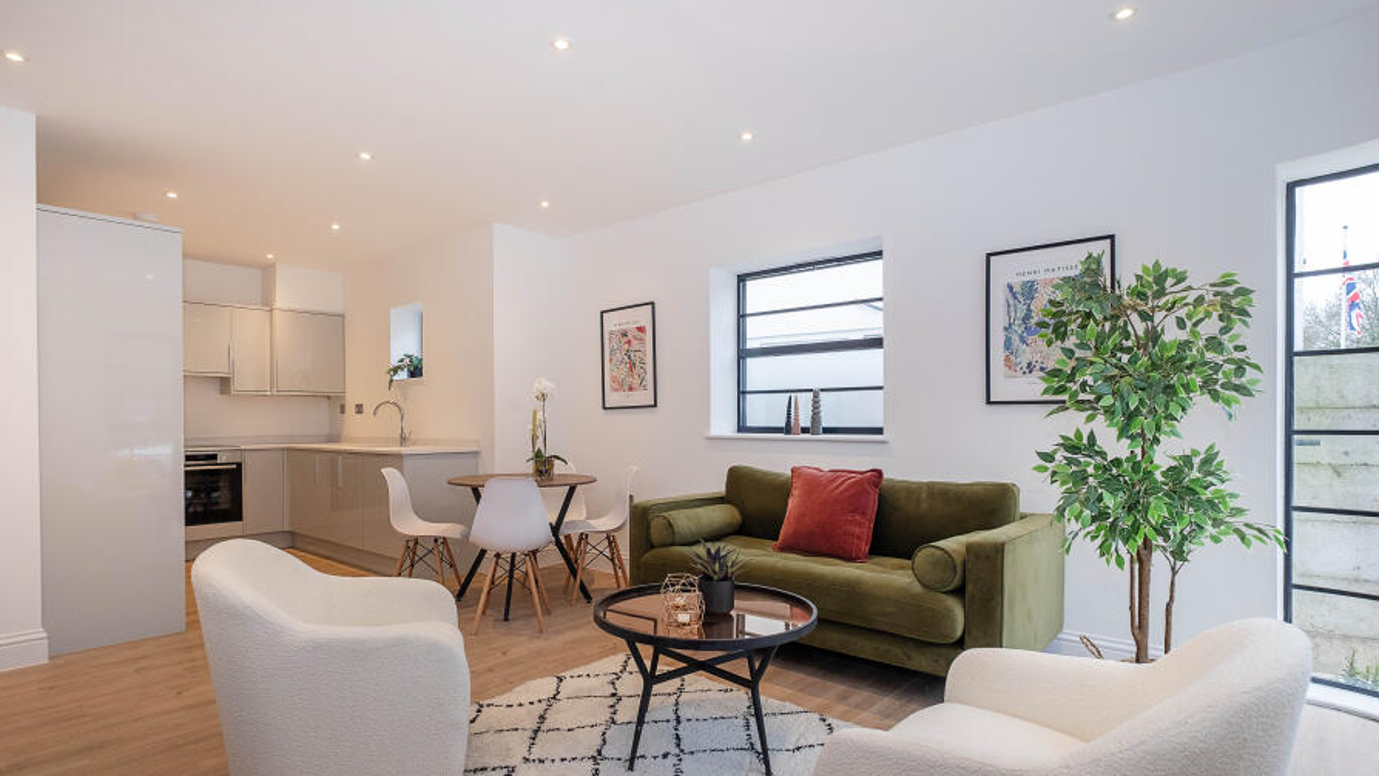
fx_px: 658
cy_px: 444
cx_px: 673
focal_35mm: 18
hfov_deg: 92.6
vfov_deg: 60.8
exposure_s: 1/60
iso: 400
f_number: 5
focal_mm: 10
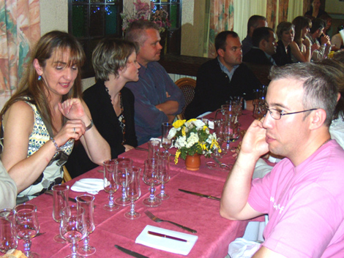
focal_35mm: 42
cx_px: 172
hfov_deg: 44.8
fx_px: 418
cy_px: 129
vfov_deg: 34.4
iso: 200
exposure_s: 1/30
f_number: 3.7
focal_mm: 7.5
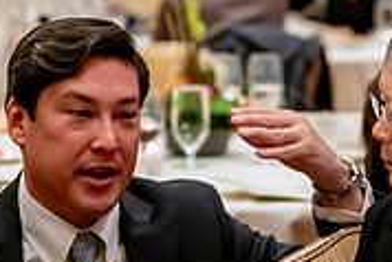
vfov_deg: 6.0
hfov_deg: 9.0
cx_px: 236
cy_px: 122
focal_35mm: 228
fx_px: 2485
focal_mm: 70
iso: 6400
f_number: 2.8
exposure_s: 1/200
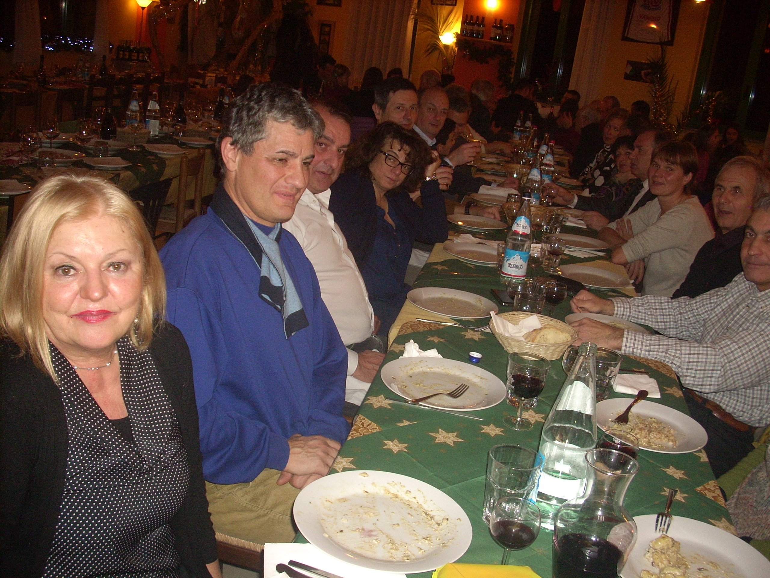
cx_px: 385
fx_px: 823
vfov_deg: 38.7
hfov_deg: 50.1
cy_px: 289
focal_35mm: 37
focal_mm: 6.2
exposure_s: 1/60
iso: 200
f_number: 2.8
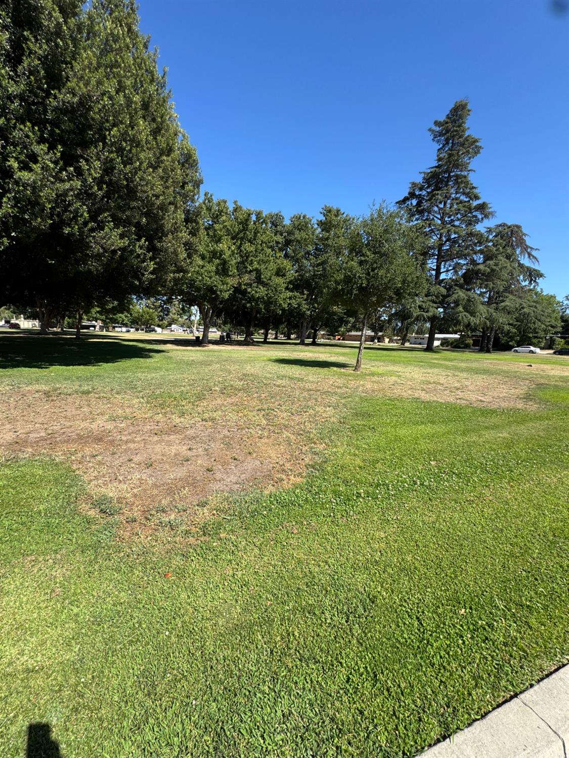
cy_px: 379
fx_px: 307
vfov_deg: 102.1
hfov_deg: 85.7
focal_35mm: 14
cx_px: 284
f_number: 2.2
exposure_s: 1/1048
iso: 40
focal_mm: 2.22
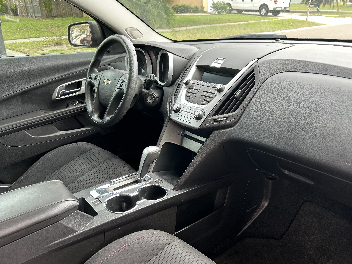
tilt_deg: -24.4
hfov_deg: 67.3
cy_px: 132
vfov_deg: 53.1
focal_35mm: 26
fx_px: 264
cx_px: 176
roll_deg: +2.1
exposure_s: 1/121
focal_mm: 5.7
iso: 50
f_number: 1.5
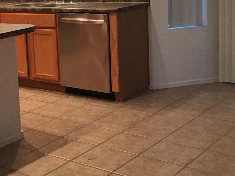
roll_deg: +4.2
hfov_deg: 27.5
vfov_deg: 21.1
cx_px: 43
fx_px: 468
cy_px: 45
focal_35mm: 69
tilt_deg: -9.5
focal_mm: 4.15
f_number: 2.2
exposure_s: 1/20
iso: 200
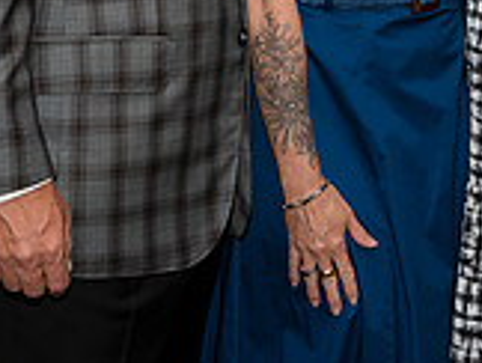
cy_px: -186
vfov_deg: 8.8
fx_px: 2301
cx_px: 553
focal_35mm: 165
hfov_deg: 11.7
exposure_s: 1/125
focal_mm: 48
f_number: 5.6
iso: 800
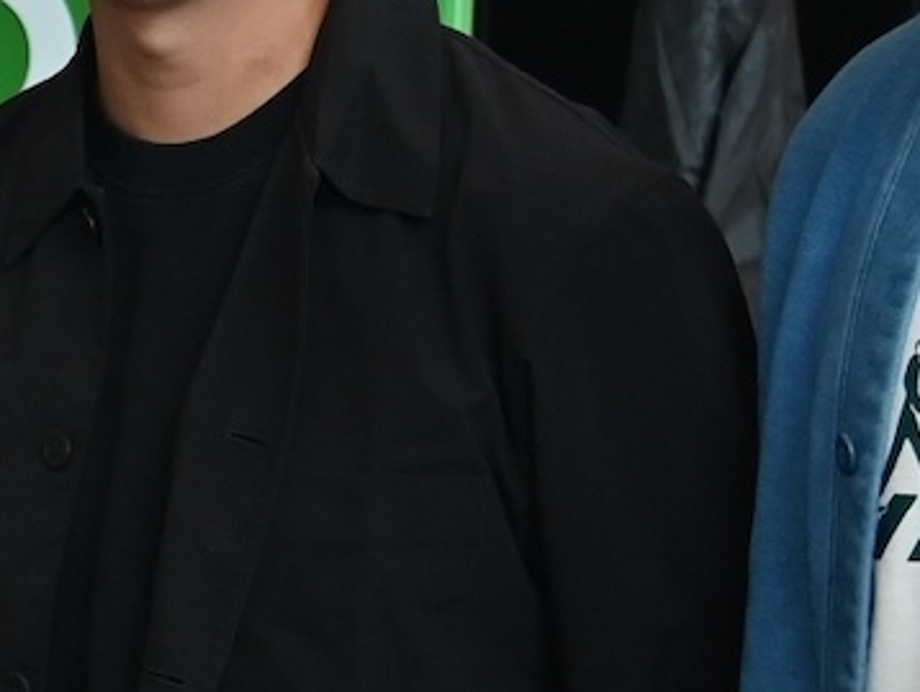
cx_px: -935
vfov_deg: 6.5
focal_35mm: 228
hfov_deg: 8.2
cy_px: 279
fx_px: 6064
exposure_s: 1/125
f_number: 4
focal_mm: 34
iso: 500
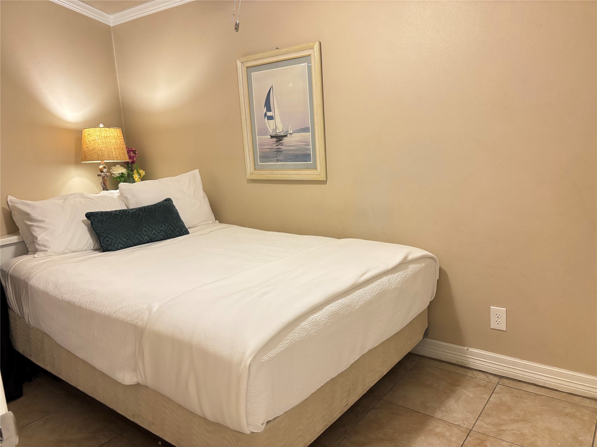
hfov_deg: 67.3
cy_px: 224
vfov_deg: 53.1
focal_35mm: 26
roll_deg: +3.4
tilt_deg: -11.6
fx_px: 448
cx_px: 298
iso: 400
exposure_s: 1/60
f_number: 1.6
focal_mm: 5.96
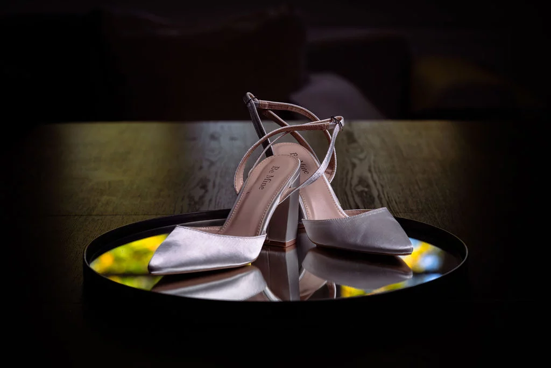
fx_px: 1353
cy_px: 196
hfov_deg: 23.0
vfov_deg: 15.5
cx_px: 279
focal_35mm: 88
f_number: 4.5
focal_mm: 75
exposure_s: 1/200
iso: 125
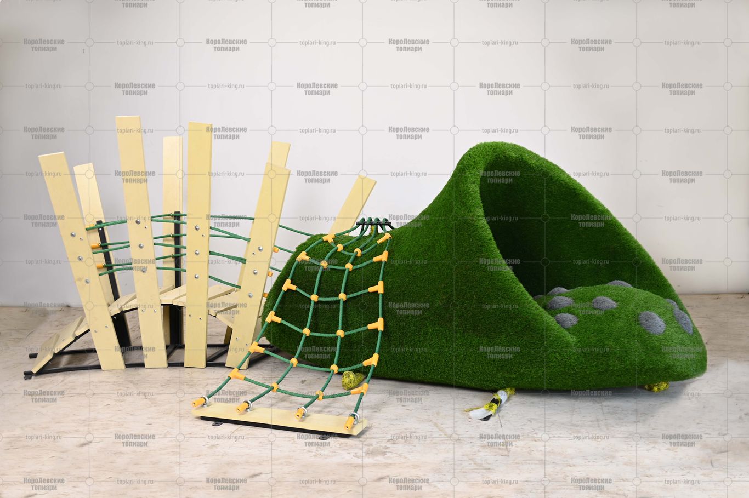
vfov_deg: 37.8
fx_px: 728
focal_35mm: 35
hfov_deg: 54.5
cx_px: 374
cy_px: 249
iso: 250
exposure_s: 1/160
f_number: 2.8
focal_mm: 35
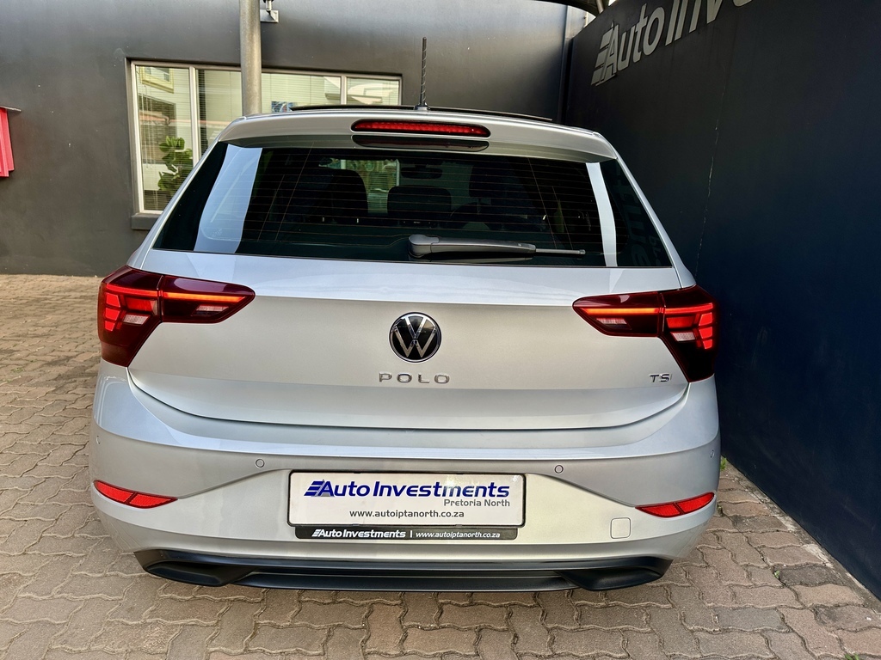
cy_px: 330
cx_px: 440
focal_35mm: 24
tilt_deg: -14.5
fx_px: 611
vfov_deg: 56.8
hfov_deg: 71.6
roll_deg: -3.2
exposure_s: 1/195
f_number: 1.78
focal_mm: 6.86
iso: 80
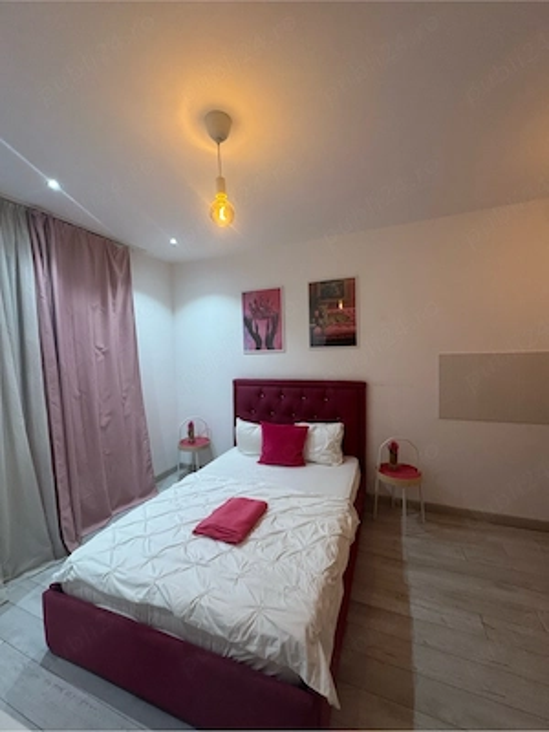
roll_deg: +1.2
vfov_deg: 102.1
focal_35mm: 14
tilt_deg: -2.3
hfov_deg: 85.7
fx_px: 296
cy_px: 366
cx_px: 274
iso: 160
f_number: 2.2
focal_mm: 2.22
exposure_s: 1/50
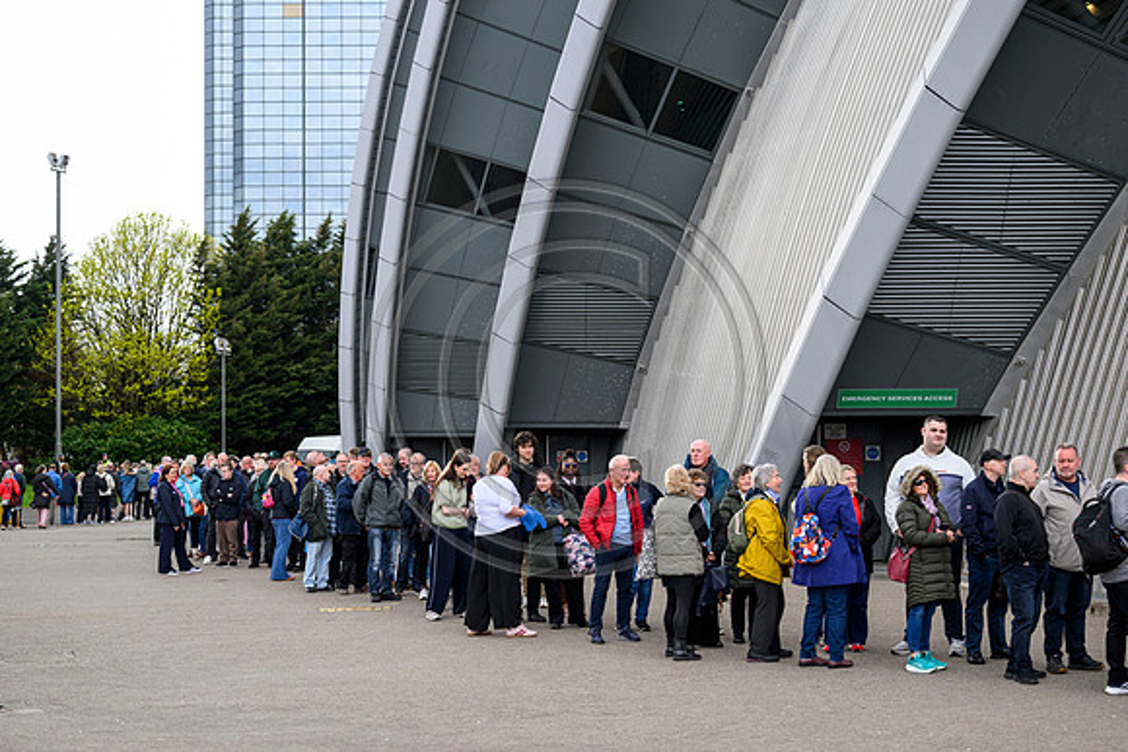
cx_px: 564
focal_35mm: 70
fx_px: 2194
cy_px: 376
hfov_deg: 28.8
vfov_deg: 19.5
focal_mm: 70
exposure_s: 1/1250
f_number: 3.2
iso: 640
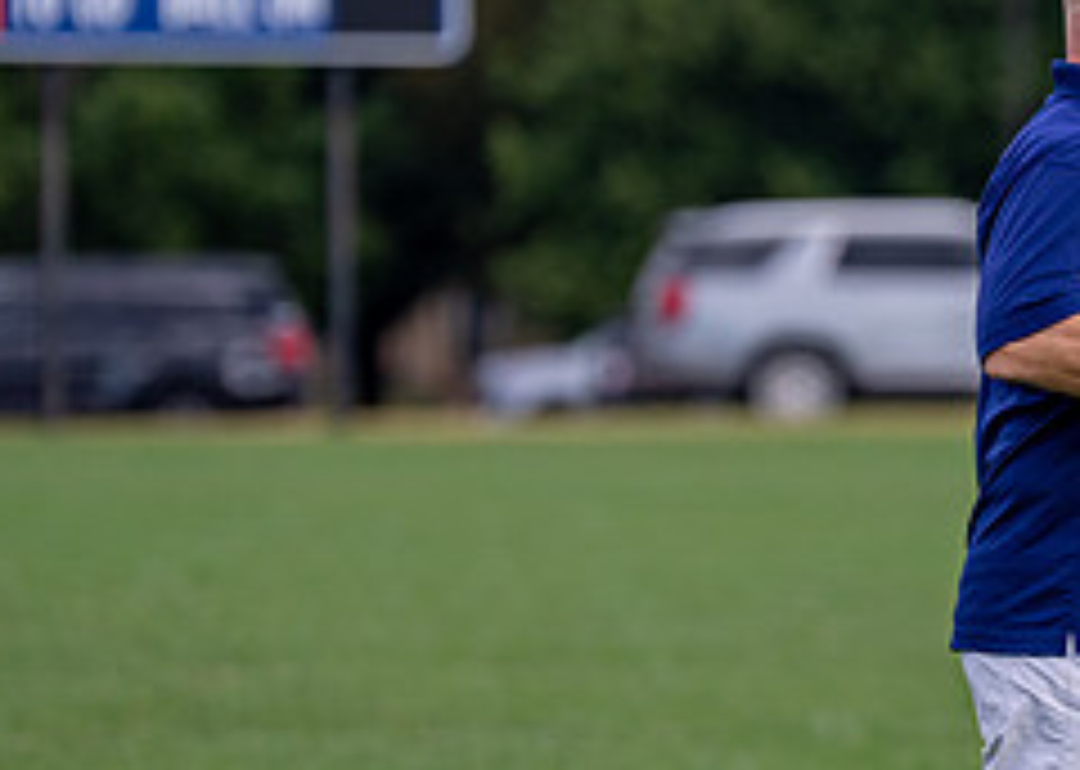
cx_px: 1104
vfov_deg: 3.2
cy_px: 486
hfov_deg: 4.5
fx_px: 13791
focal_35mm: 450
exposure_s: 1/3200
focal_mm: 160
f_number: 2.8
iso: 500
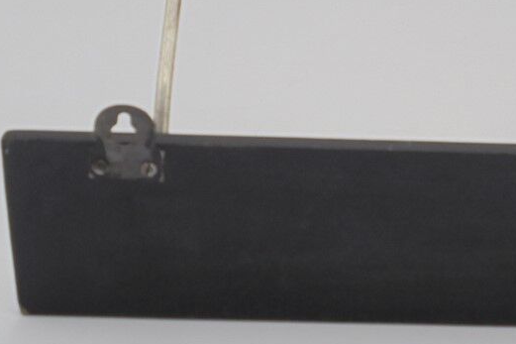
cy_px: 75
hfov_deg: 22.9
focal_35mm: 88
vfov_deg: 15.4
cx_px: 387
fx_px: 1261
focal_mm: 8.9
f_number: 4.8
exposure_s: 1/200
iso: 100
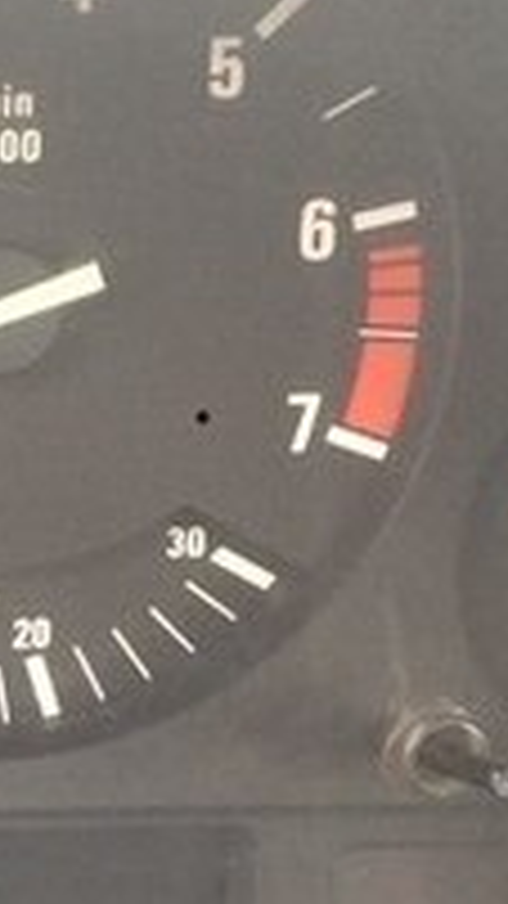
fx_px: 2492
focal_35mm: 104
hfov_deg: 10.4
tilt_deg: -26.9
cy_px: 623
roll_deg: +2.7
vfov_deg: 20.5
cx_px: -629
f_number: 2.2
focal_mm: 4.15
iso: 40
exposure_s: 1/33
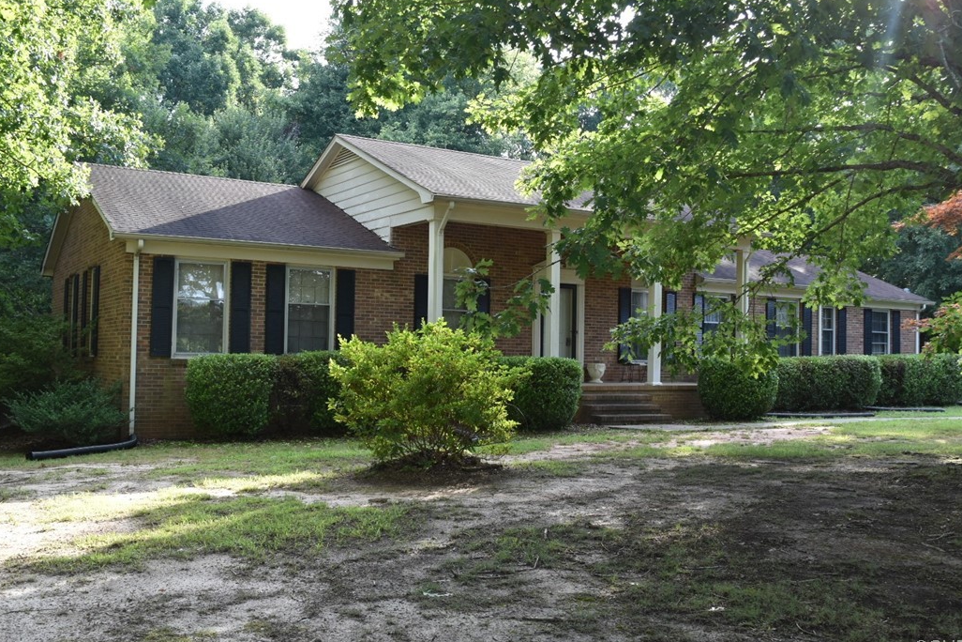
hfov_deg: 52.4
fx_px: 976
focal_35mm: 37
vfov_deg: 36.4
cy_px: 328
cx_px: 504
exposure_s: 1/160
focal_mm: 23
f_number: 6.3
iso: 400
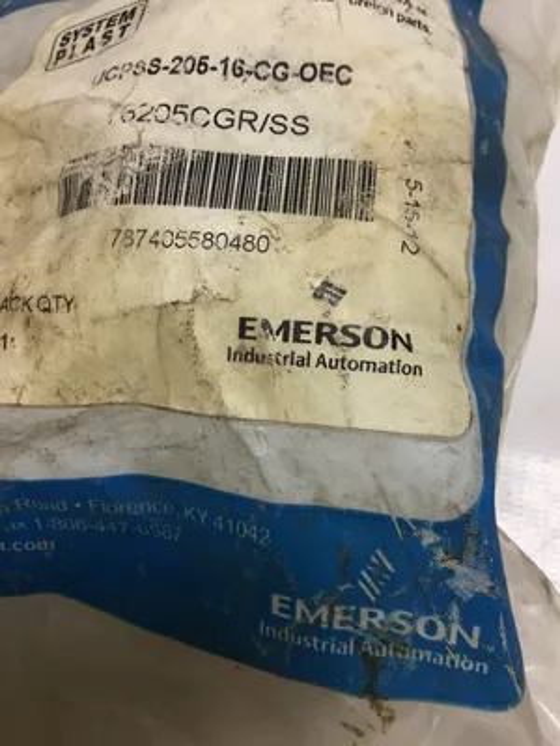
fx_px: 669
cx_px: 280
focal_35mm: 31
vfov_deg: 58.4
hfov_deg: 45.4
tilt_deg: -70.3
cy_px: 373
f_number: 2.4
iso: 25
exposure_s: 1/189
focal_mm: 3.3
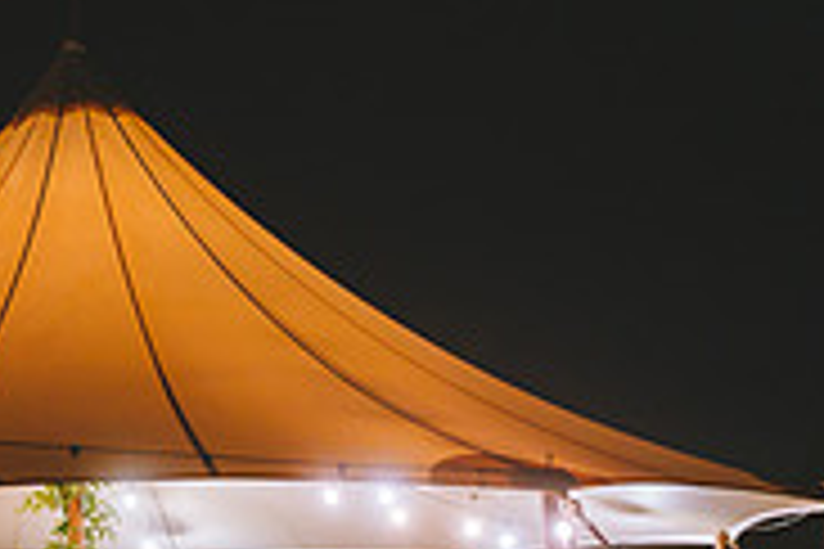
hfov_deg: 25.9
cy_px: 508
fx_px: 1739
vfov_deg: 17.6
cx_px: 95
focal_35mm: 76
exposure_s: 1/20
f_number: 2.8
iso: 2500
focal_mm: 24
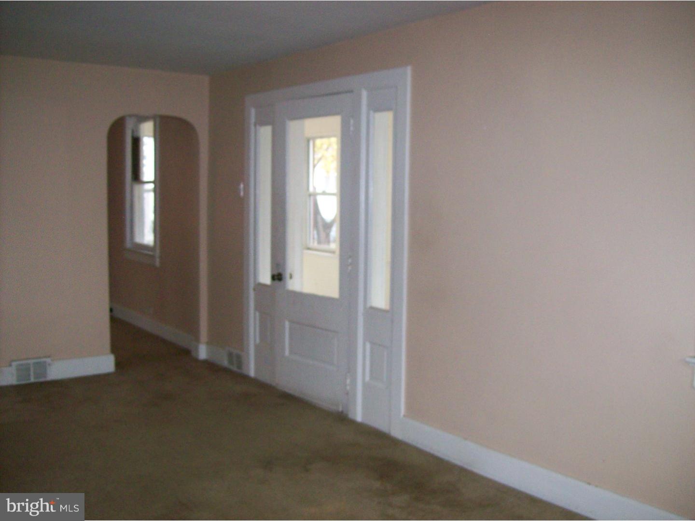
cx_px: 348
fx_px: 723
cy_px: 260
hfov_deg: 51.4
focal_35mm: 36
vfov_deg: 39.7
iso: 140
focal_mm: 6
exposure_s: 1/64
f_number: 2.7
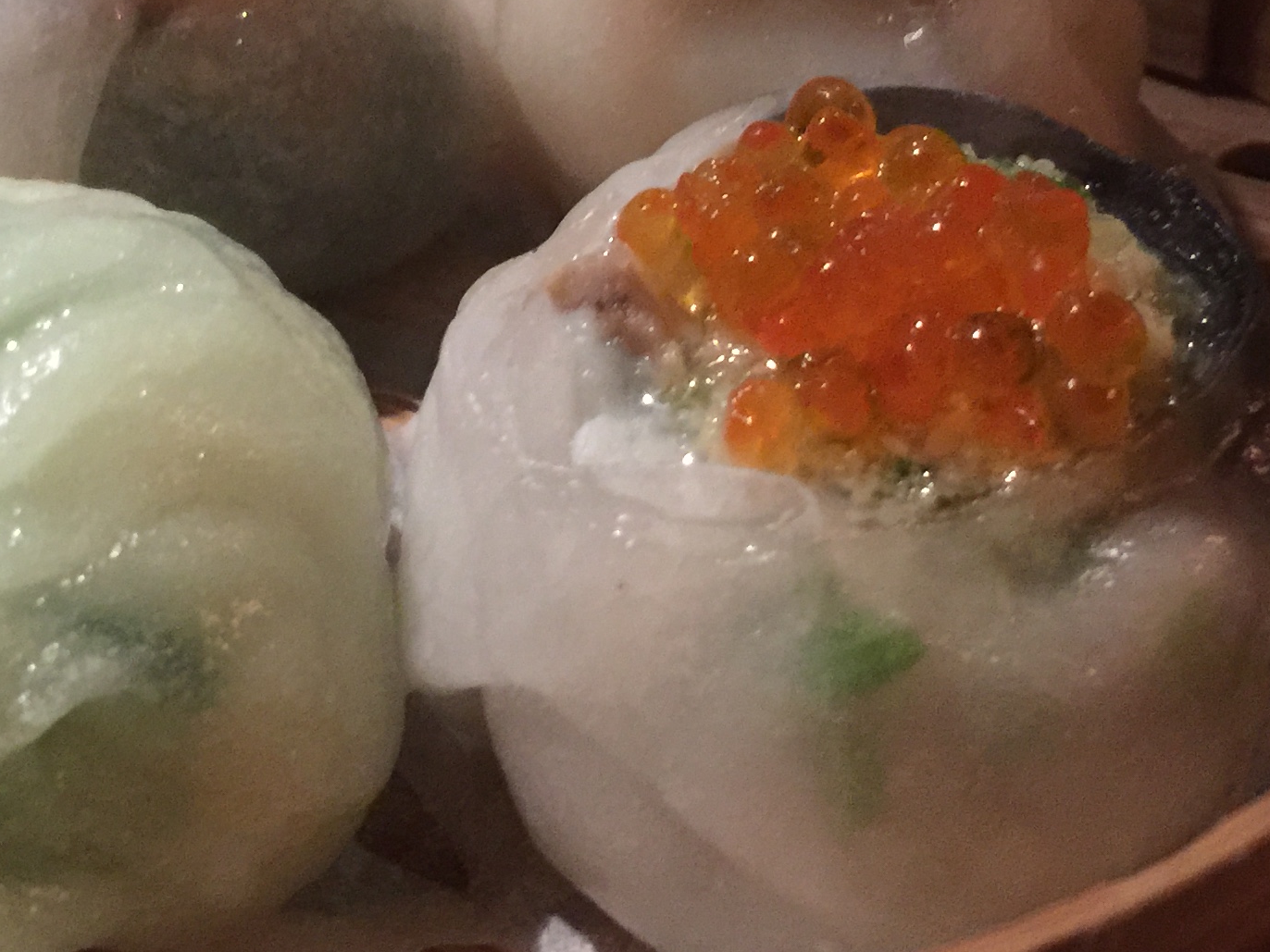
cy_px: 108
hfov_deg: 28.2
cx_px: 591
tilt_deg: -32.5
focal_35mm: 69
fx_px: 2531
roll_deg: +3.0
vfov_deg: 20.9
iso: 160
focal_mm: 4.15
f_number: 2.2
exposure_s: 1/8
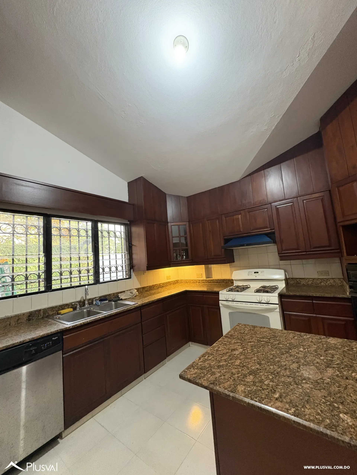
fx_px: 193
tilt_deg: +7.1
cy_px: 238
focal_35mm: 14
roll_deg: +4.5
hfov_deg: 85.7
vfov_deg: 102.1
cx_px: 178
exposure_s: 1/40
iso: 640
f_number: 2.2
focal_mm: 2.22
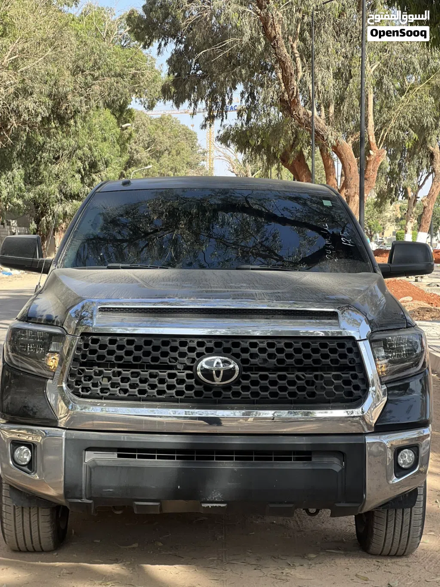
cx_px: 220
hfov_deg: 19.1
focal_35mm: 77
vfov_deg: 25.3
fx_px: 1305
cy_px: 294
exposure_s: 1/148
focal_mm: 9
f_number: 2.8
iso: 20
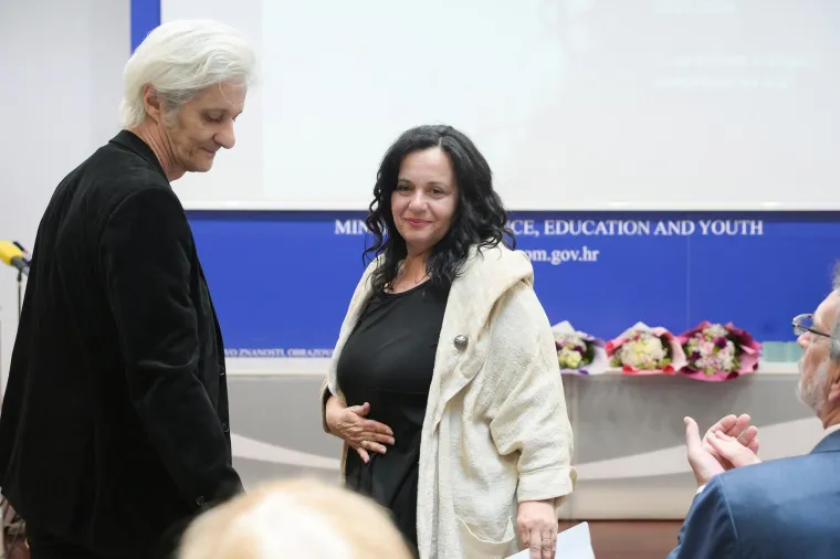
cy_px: 280
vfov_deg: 26.5
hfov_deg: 38.9
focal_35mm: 51
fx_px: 1189
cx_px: 420
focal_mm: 51
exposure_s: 1/200
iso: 2500
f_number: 4
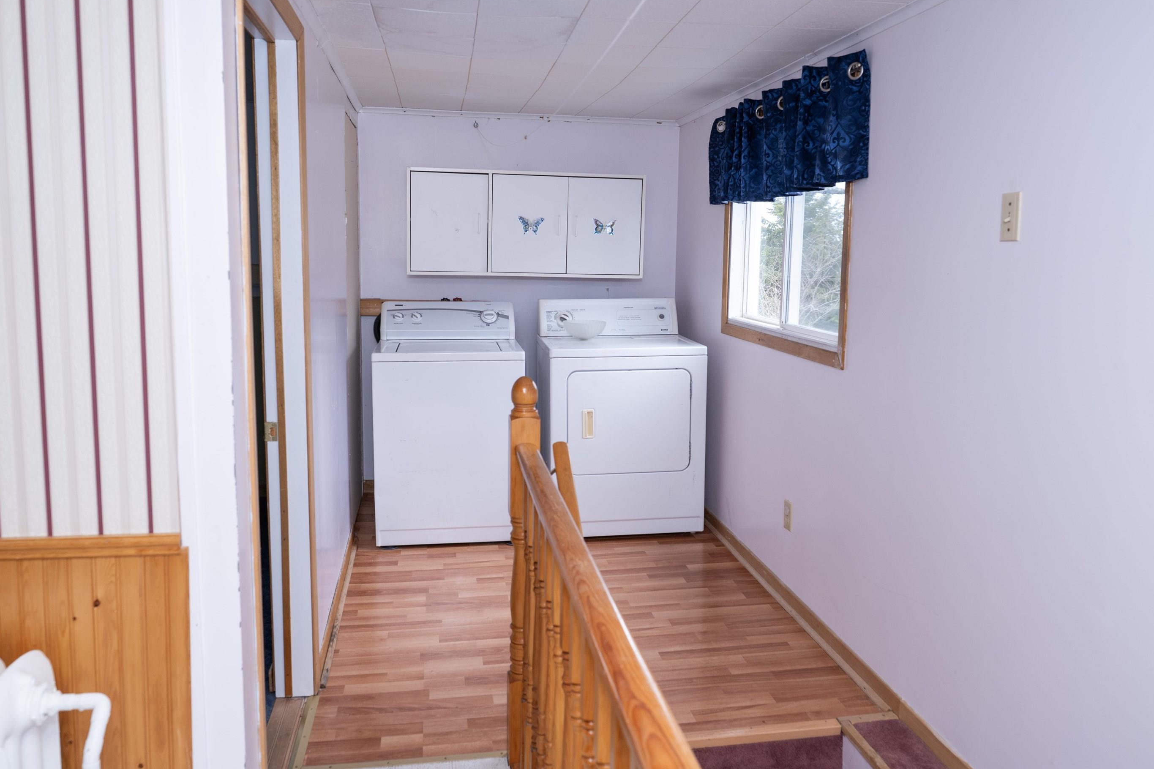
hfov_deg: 67.4
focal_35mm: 27
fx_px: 865
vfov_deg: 47.9
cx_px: 568
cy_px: 353
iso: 400
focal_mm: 24
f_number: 5.6
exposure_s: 1/200
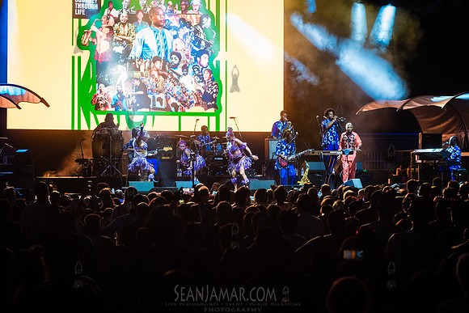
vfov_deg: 13.0
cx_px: 234
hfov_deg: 19.4
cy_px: 156
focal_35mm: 105
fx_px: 1370
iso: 4000
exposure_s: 1/500
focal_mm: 105
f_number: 4
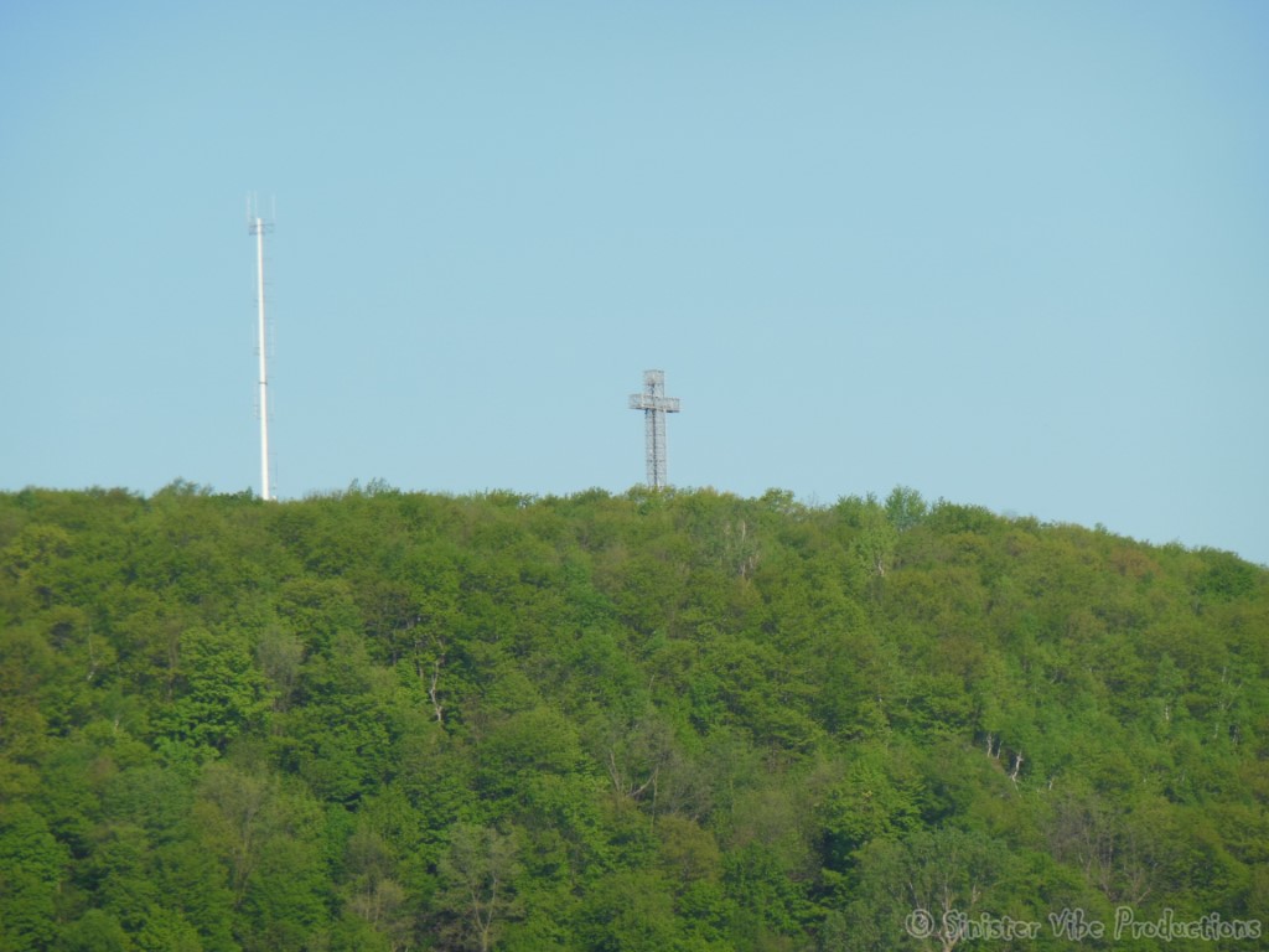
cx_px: 634
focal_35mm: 250
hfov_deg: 7.9
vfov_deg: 5.9
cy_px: 476
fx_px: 9165
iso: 125
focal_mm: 45
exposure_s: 1/500
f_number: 5.8
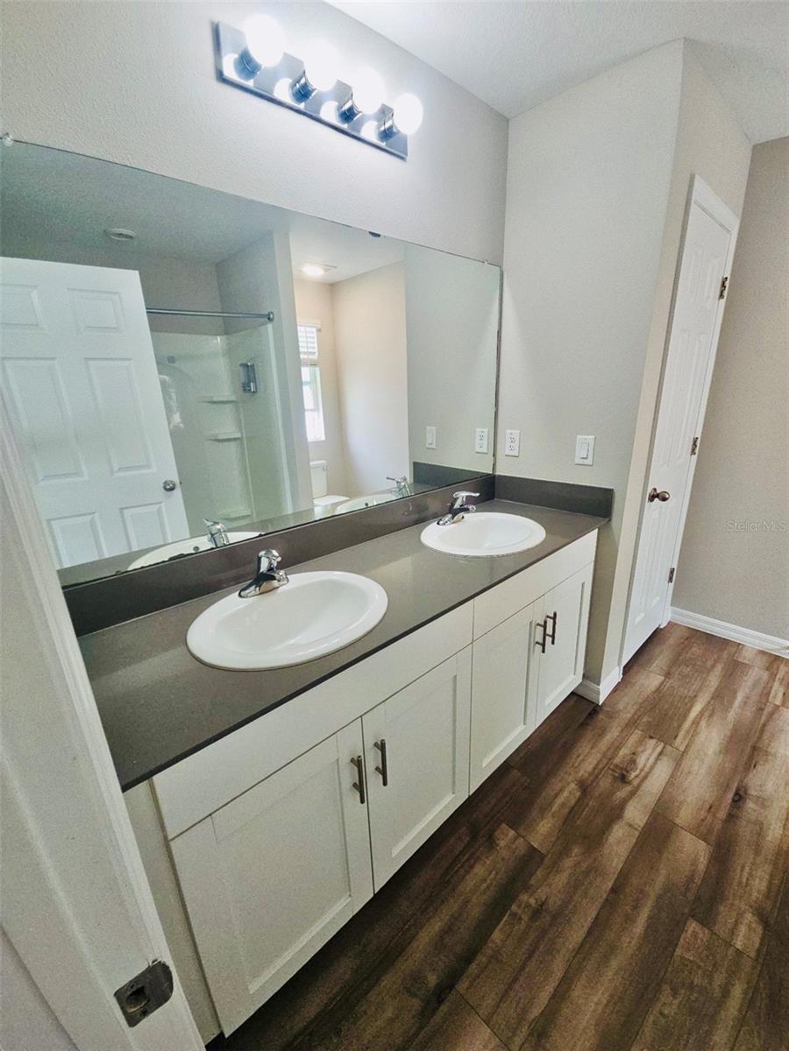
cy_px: 526
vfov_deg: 106.2
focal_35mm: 13
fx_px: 395
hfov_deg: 89.9
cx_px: 394
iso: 79
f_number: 2.2
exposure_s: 1/60.2
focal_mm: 2.2
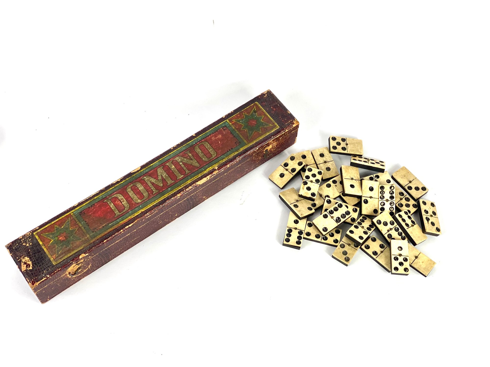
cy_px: 184
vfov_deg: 28.0
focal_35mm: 52
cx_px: 245
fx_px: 736
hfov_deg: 36.8
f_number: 2
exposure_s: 1/153
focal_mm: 6
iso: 20
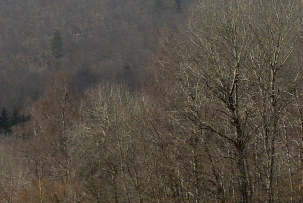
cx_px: -26
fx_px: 935
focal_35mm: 111
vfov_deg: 12.2
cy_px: -2
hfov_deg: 17.8
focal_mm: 18
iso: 400
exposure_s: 1/1000
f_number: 8
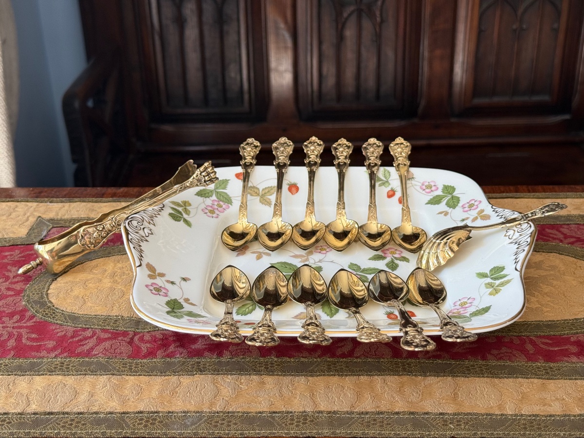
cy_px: 219
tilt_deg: -25.6
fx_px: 810
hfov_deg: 39.7
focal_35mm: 48
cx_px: 292
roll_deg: +1.4
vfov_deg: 30.3
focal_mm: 6.76
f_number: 1.78
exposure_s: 1/185
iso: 80
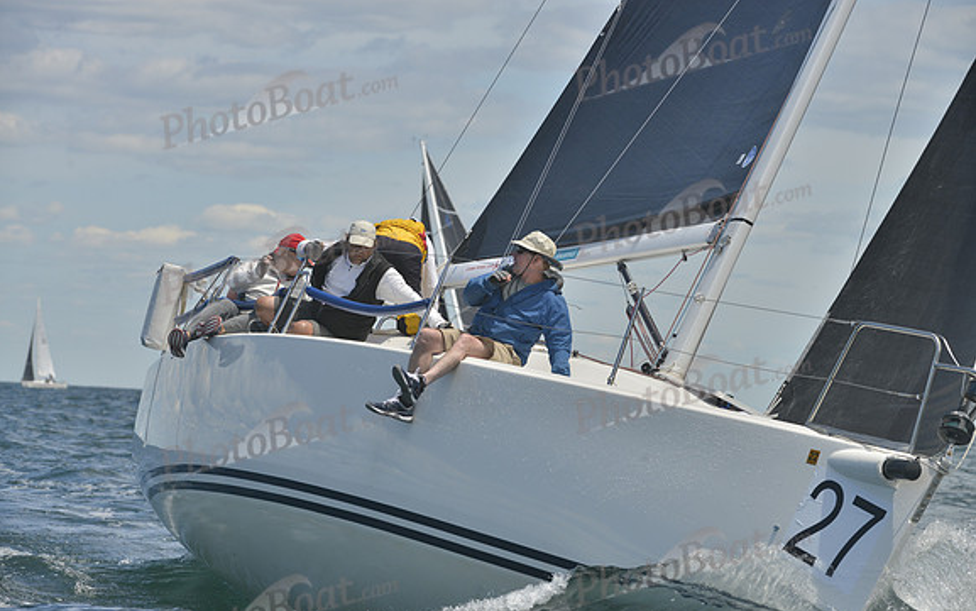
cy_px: 326
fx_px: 5454
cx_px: 487
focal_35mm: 205
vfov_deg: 6.4
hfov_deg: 10.2
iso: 280
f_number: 9
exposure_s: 1/800
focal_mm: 200
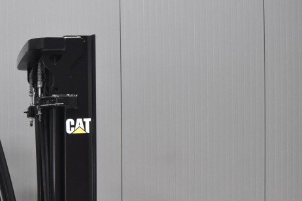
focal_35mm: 78
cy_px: 206
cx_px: -63
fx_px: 654
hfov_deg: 23.7
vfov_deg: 17.1
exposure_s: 1/40
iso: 1600
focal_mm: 20
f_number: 4.5
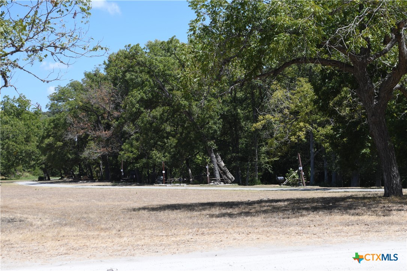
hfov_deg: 24.8
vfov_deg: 16.6
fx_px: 926
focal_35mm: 82
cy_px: 136
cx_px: 204
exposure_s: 1/250
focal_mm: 55
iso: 100
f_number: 8
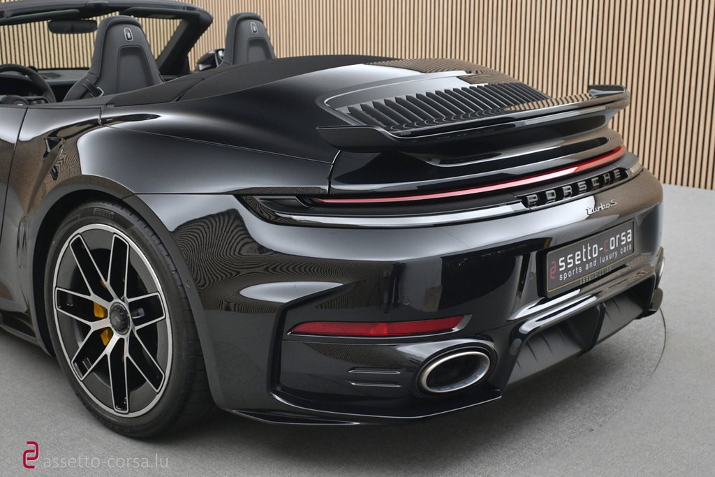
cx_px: 358
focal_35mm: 47
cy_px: 238
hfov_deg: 41.7
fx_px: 939
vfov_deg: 28.5
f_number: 5
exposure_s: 1/50
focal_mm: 31.5
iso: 1100
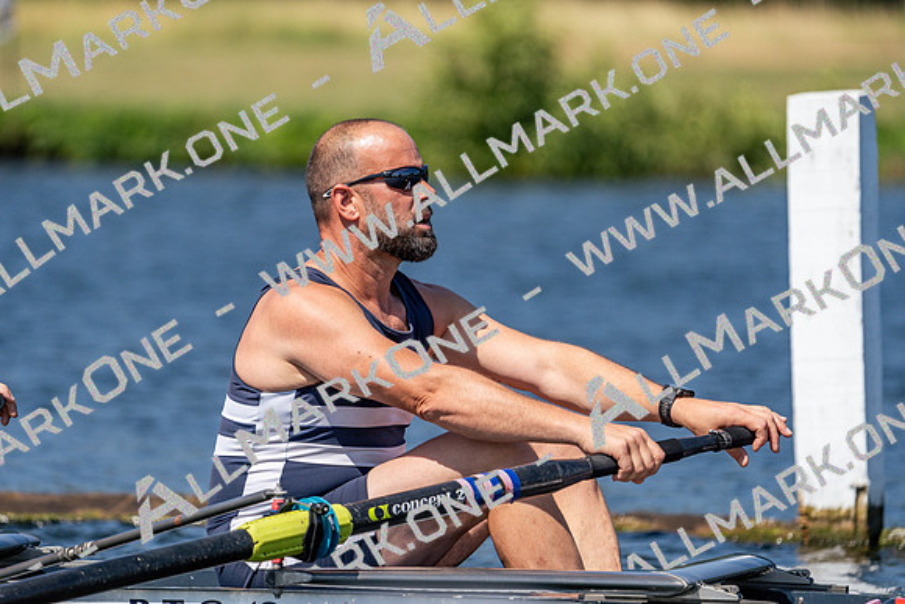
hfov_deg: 4.5
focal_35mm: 456
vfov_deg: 3.0
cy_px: 302
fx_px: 11465
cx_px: 452
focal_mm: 456
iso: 250
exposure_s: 1/2000
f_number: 6.3
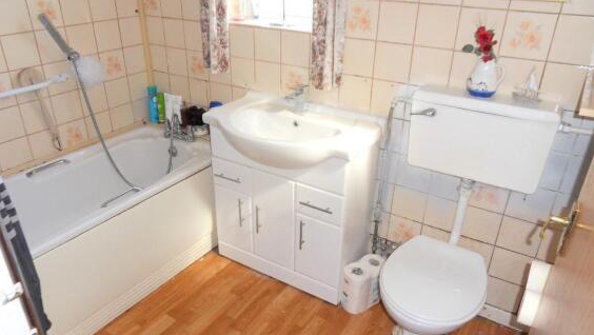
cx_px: 289
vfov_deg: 42.9
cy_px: 178
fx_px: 426
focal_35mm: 27
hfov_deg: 69.8
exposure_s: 1/60
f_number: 3.3
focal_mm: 4.2
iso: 100
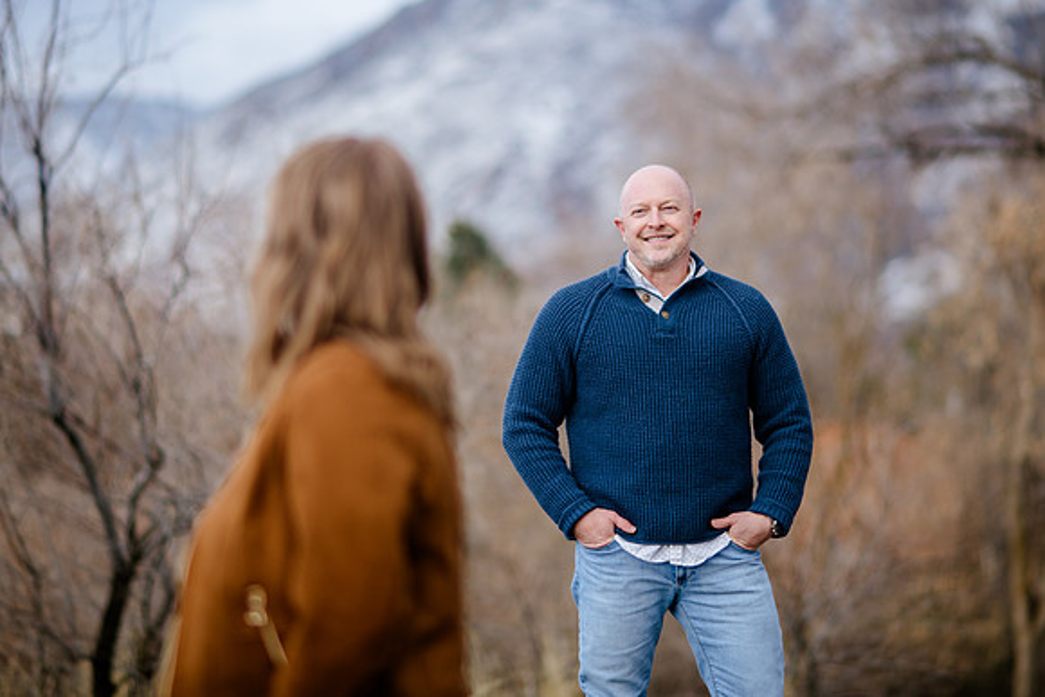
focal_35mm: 126
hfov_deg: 16.3
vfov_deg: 10.9
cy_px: 279
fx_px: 3658
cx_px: 522
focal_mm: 105
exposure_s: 1/1250
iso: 200
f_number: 2
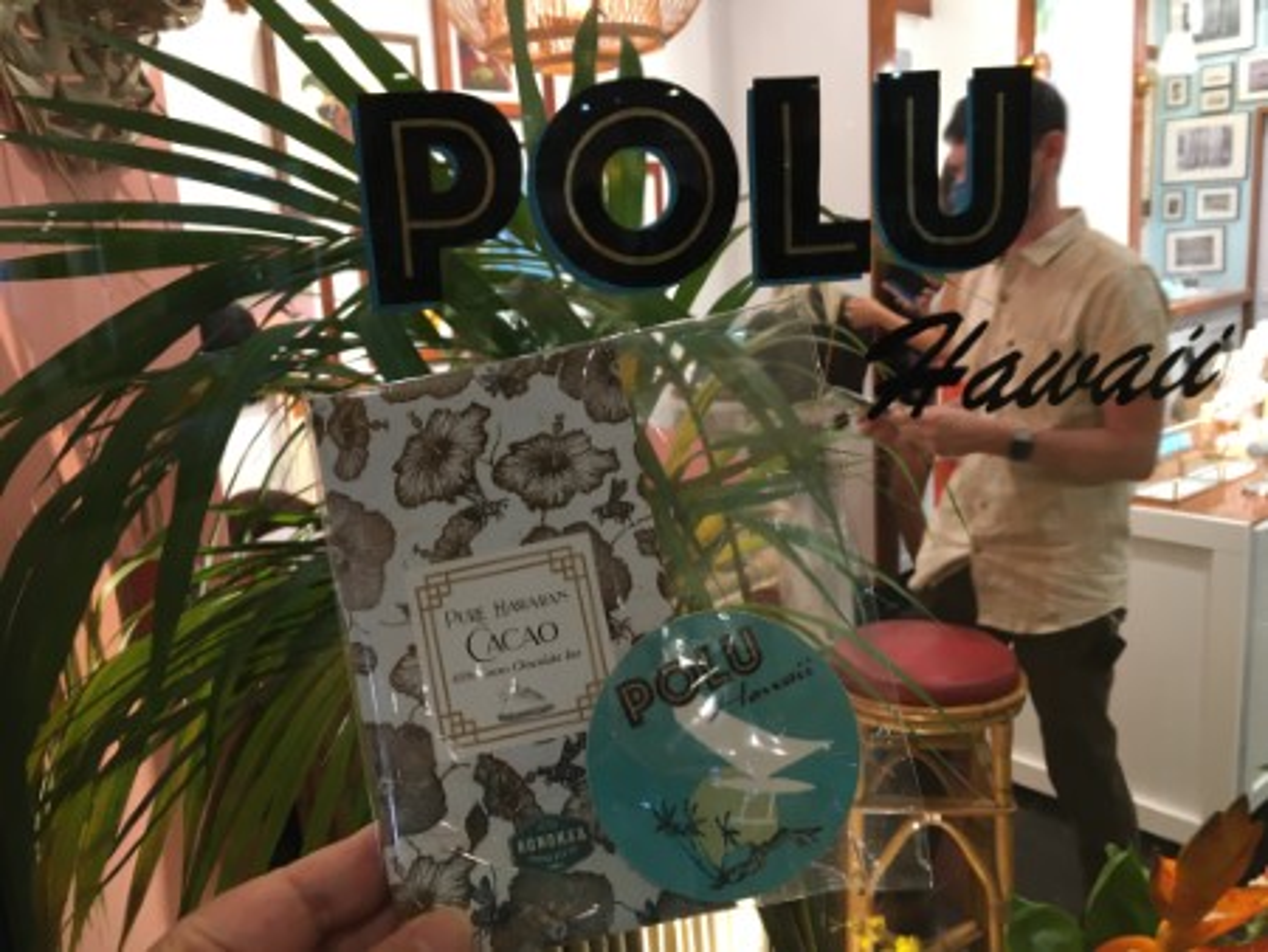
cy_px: 476
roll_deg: +1.9
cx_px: 634
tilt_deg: -11.6
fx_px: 1063
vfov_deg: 48.3
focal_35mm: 29
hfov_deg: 61.6
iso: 50
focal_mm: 4.15
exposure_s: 1/30
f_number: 2.2
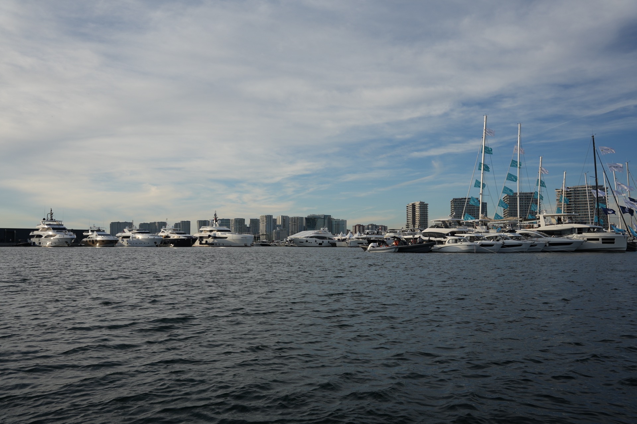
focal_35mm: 30
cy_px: 212
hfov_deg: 61.6
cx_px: 318
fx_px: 534
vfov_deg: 43.3
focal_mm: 30.2
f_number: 5
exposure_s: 1/1250
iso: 200
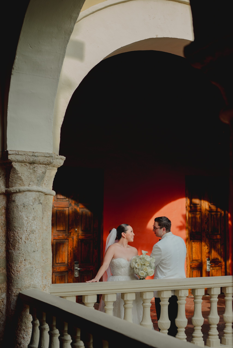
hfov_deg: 27.0
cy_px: 174
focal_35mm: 50
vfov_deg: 39.6
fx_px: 485
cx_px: 116
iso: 250
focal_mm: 50
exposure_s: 1/800
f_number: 2.8
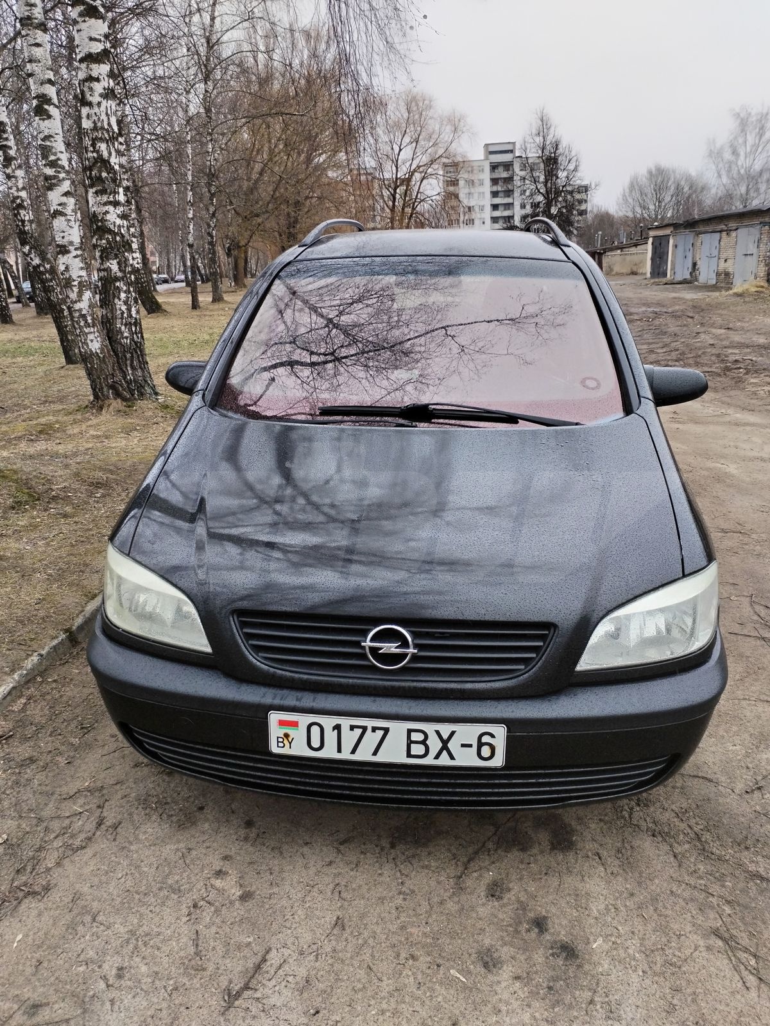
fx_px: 860
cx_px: 385
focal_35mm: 29
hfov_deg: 48.2
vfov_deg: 61.7
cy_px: 513
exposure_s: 1/205
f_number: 1.8
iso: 100
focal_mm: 4.75
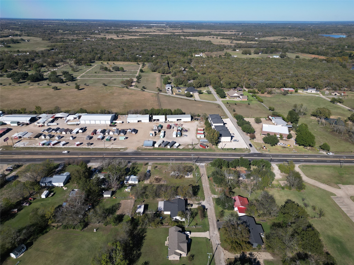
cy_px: 132
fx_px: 245
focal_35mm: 24
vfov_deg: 56.8
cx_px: 177
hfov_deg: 71.6
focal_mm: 6.72
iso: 110
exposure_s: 1/3000
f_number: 1.7
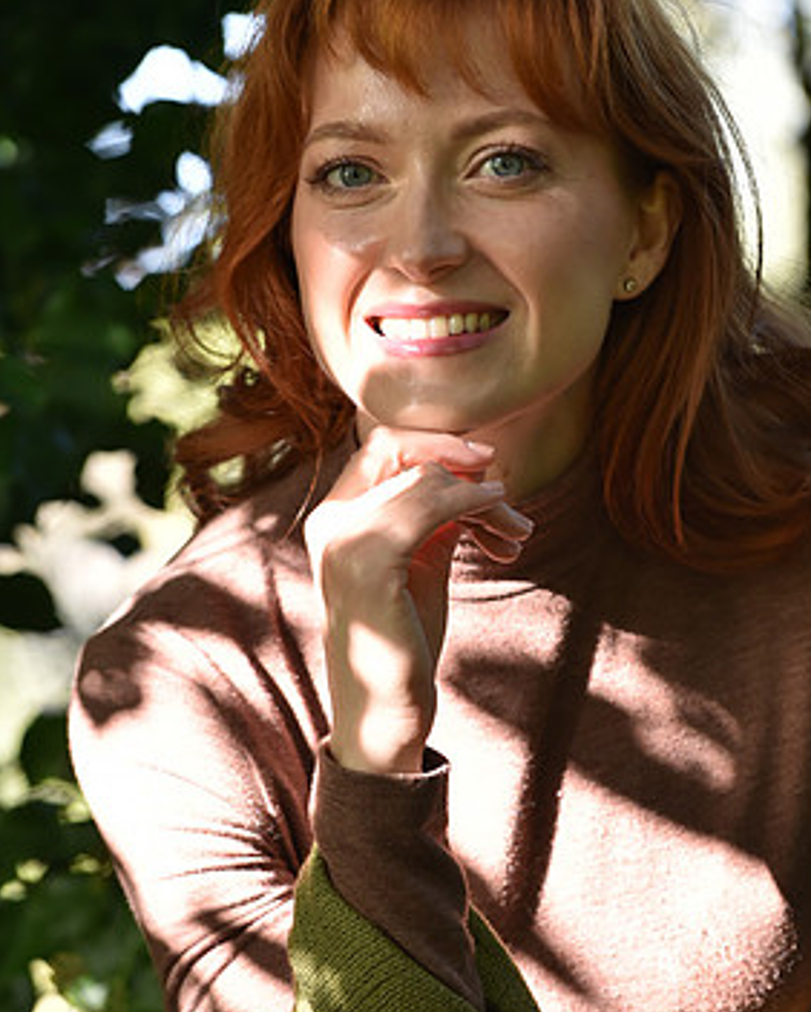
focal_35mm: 309
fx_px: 9263
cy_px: 595
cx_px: 529
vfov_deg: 6.3
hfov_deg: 5.0
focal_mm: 200
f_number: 4
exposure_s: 1/400
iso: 1000
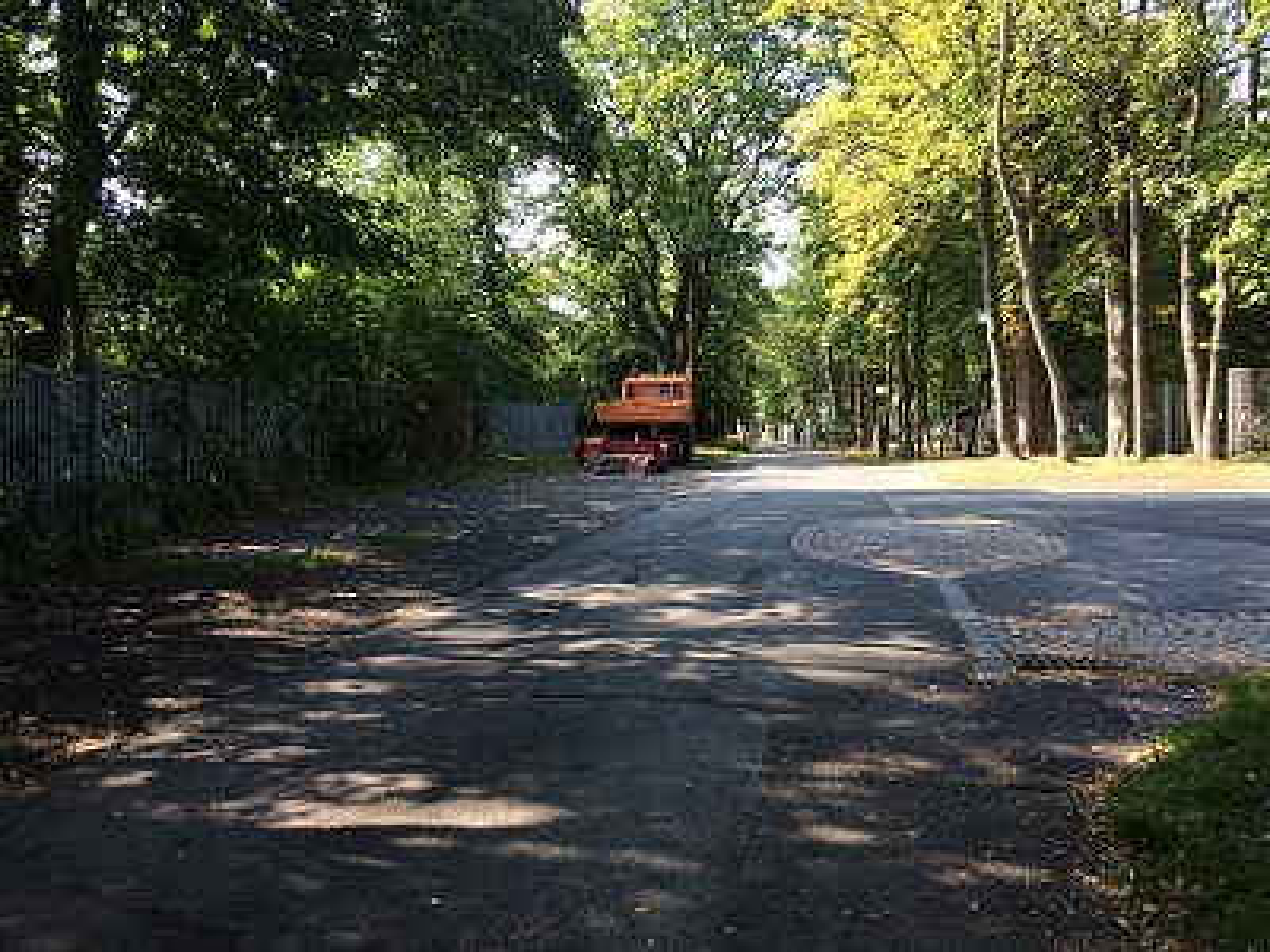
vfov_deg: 48.2
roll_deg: -1.0
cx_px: 635
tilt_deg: +0.3
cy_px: 476
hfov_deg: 61.7
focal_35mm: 29
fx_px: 1064
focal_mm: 4.15
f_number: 2.2
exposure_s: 1/302
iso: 32
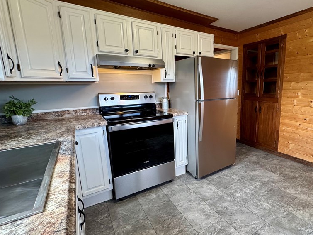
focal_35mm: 19
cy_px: 115
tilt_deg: -10.8
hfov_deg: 82.7
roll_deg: +0.7
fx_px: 172
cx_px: 200
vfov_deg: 68.7
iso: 250
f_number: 2.2
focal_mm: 2.22
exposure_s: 1/120
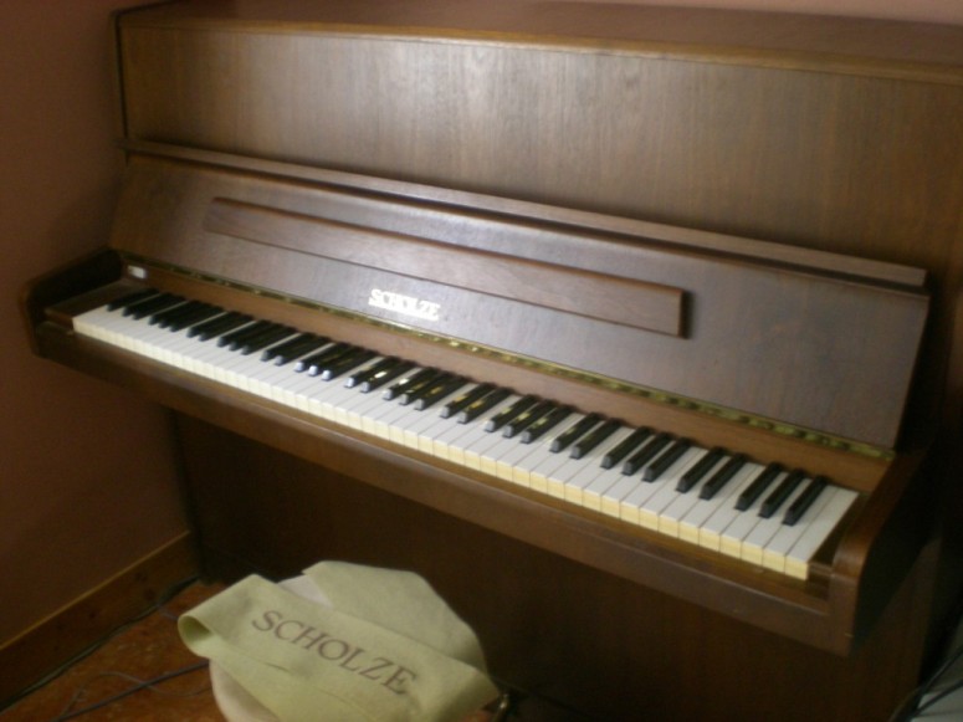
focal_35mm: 38
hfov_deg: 49.0
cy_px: 361
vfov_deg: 37.7
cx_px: 482
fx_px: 1057
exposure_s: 1/9
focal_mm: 6.3
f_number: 3.1
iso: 200
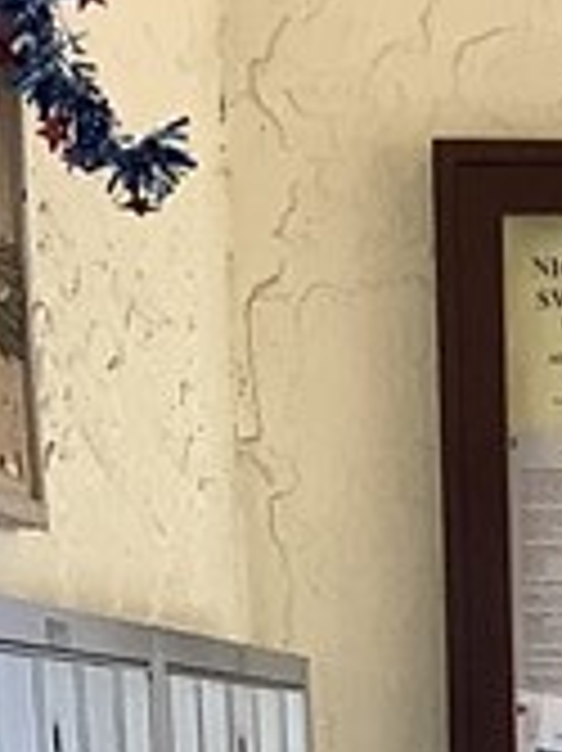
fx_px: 4118
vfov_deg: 9.6
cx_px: 989
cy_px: 1572
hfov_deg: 7.6
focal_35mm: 190
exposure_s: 1/50
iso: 50
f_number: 2.4
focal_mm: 3.3
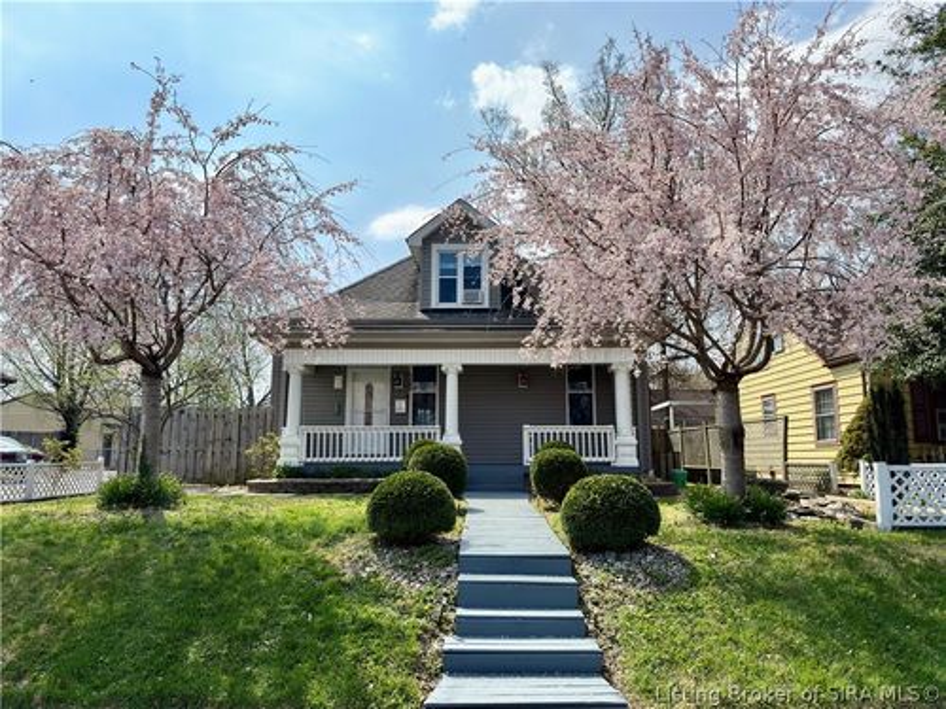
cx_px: 473
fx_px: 656
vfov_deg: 56.8
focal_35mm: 24
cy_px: 354
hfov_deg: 71.6
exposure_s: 1/3401
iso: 80
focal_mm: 6.76
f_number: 1.78
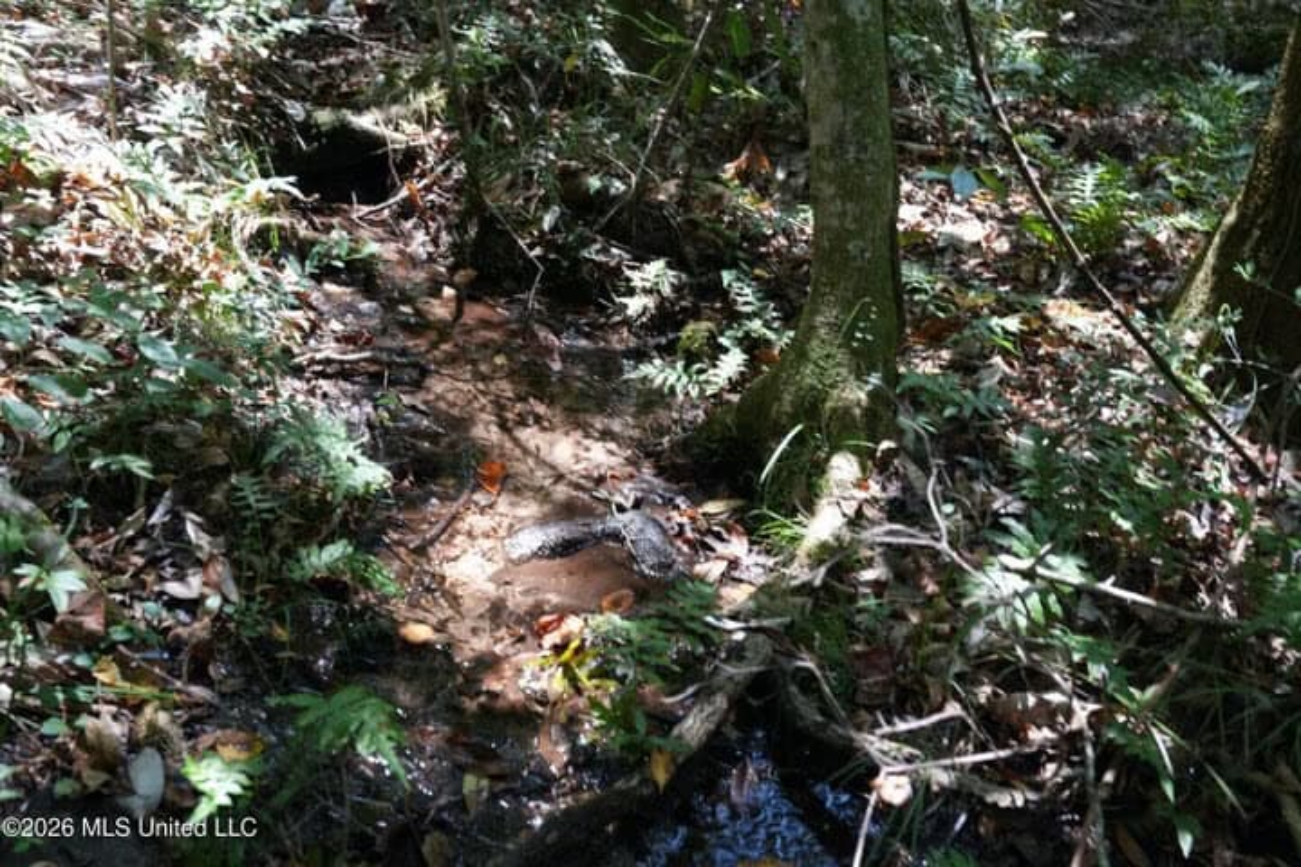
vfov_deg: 37.9
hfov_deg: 54.4
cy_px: 434
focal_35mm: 35
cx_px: 650
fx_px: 1265
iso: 250
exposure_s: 1/40
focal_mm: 35
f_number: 5.6
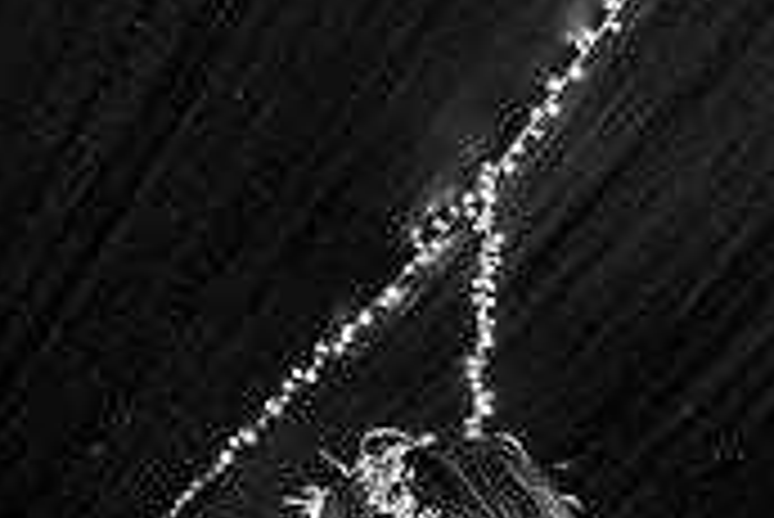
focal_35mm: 85
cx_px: 396
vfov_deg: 15.2
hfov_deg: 23.9
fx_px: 1829
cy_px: 718
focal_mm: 24
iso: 2000
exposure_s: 1/100
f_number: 5.6
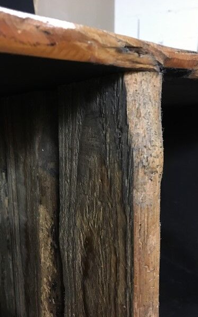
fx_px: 268
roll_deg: +1.3
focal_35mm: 31
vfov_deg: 61.2
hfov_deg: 40.5
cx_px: 85
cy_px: 158
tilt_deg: -10.0
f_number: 2.2
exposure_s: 1/17
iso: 250
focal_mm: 4.15
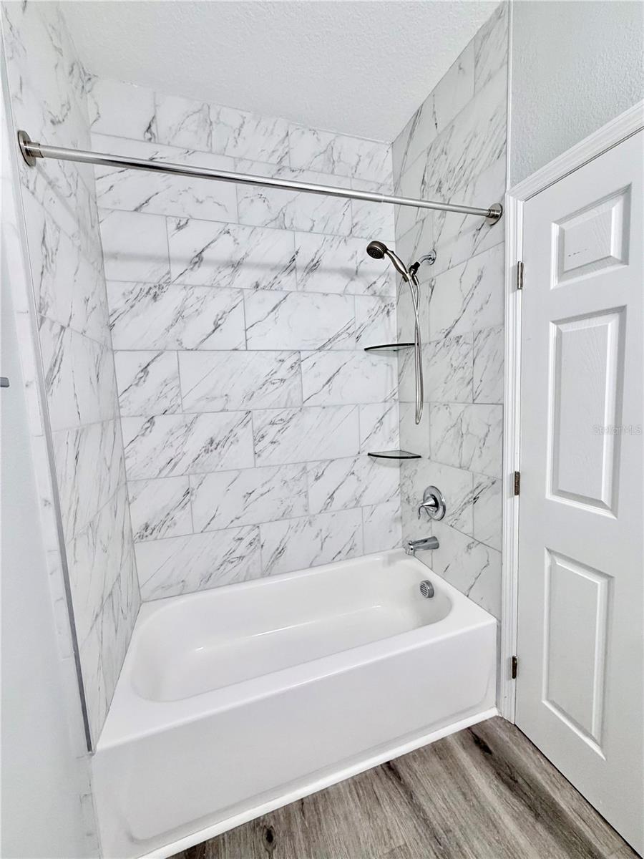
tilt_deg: -6.8
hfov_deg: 85.7
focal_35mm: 14
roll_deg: +2.8
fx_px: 347
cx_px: 322
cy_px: 430
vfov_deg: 102.1
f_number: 2.2
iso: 250
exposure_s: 1/60
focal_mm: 2.22
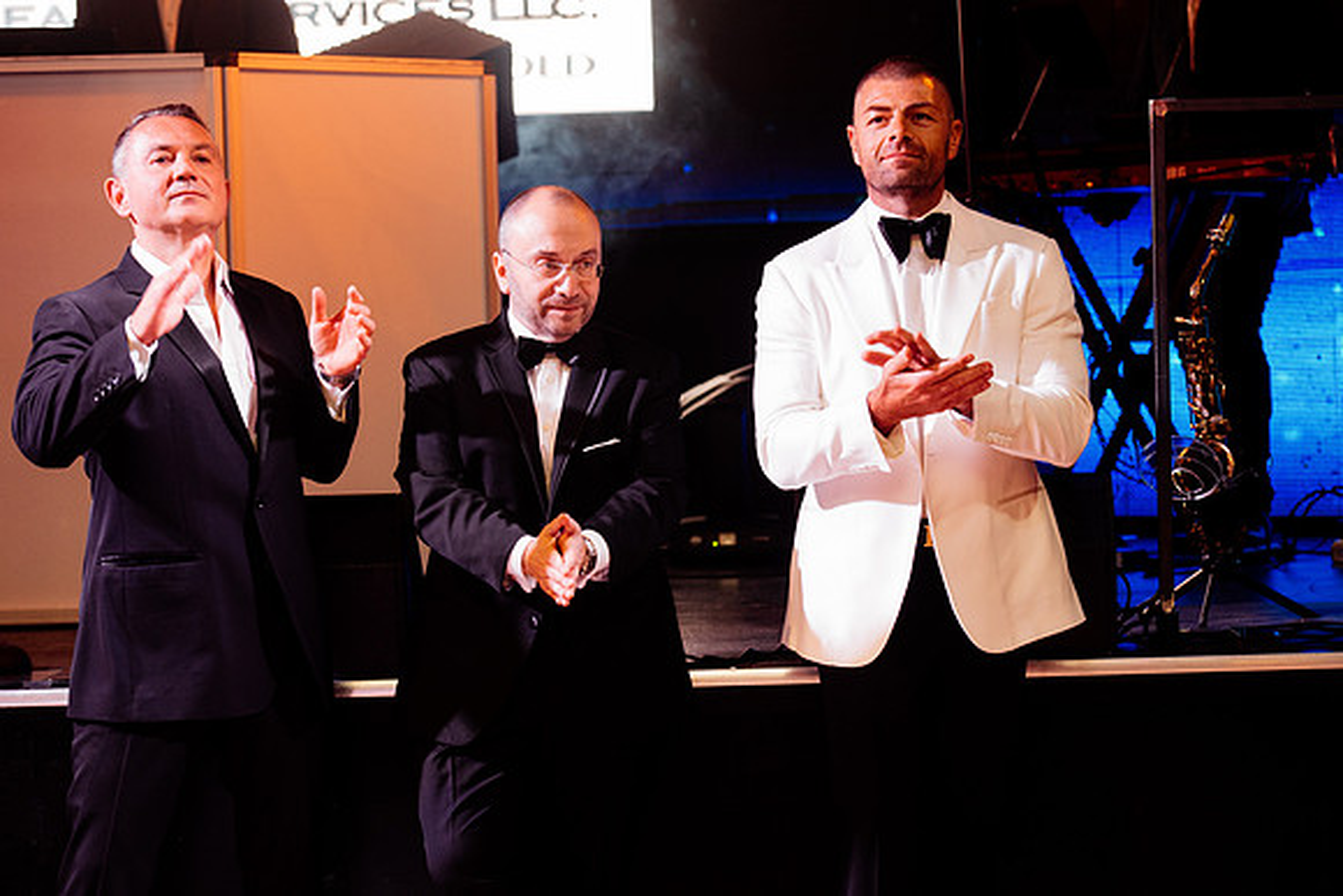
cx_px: 741
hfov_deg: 19.5
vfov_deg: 13.1
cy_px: 418
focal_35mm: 105
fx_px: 3910
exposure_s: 1/200
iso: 2000
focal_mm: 95
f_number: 4
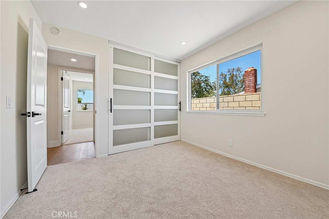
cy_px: 110
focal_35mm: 12
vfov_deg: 90.0
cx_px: 164
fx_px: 110
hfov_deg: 112.6
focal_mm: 12
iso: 250
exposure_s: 1/30
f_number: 8
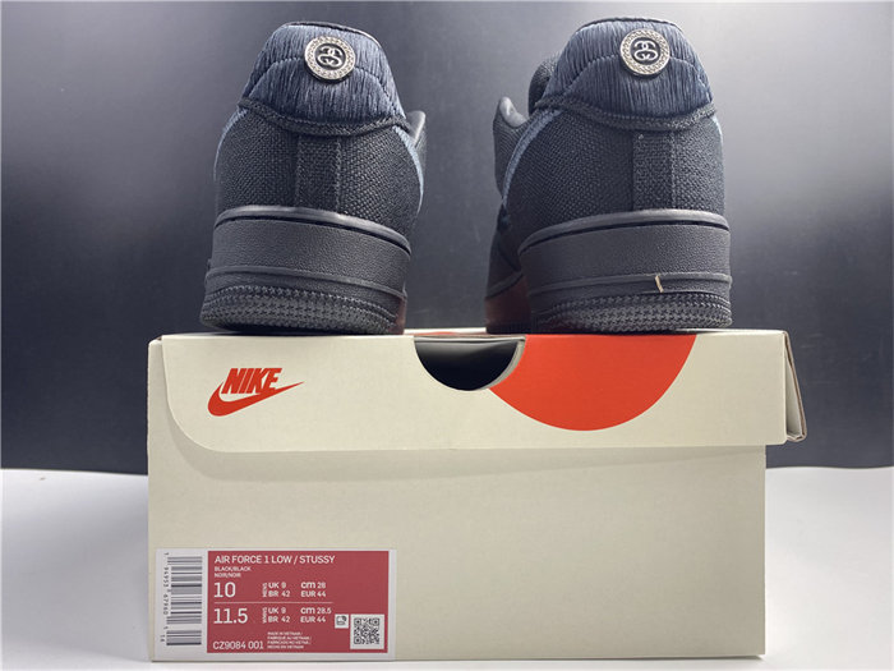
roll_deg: +1.1
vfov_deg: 53.1
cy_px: 336
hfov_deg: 67.3
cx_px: 447
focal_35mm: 26
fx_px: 671
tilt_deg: +2.3
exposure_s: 1/50
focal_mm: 4.25
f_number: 1.8
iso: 64
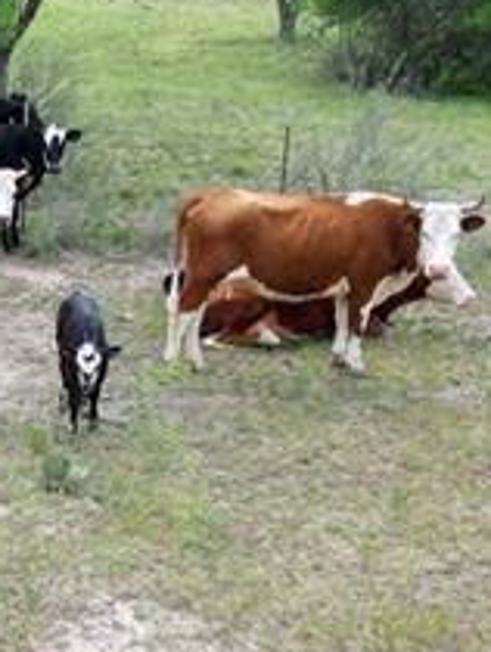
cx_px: -140
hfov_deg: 18.8
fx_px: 1378
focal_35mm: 73
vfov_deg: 26.4
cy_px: 475
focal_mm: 6.72
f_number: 1.7
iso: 110
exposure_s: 1/1000
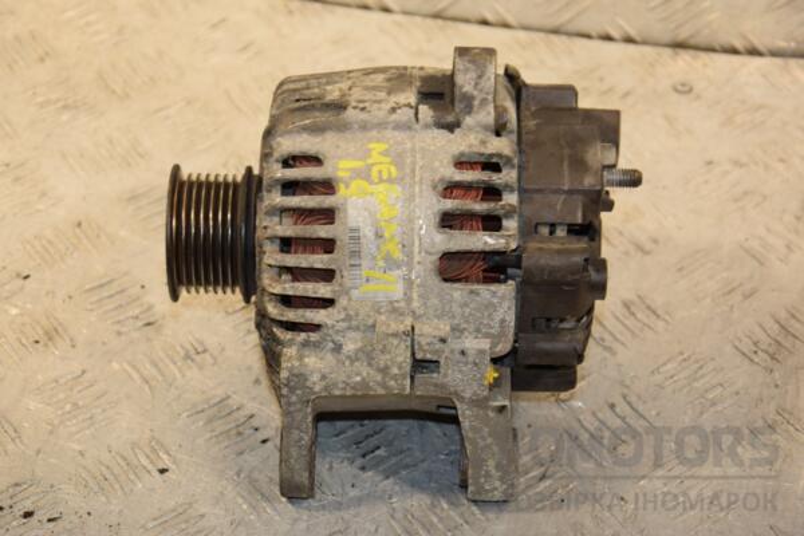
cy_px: 268
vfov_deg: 13.8
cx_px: 402
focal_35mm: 99
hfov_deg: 20.6
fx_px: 2211
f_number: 5.6
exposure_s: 1/200
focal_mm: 66
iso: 800
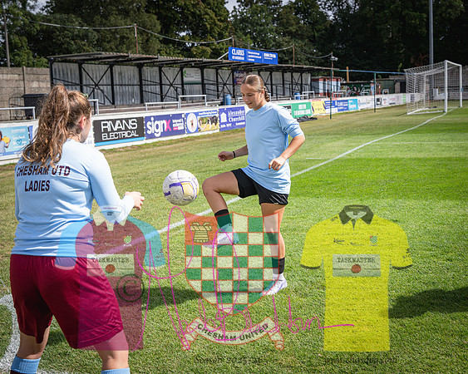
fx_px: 608
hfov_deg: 42.1
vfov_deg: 34.2
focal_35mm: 44
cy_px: 170
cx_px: 259
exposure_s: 1/1250
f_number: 4
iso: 200
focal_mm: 35
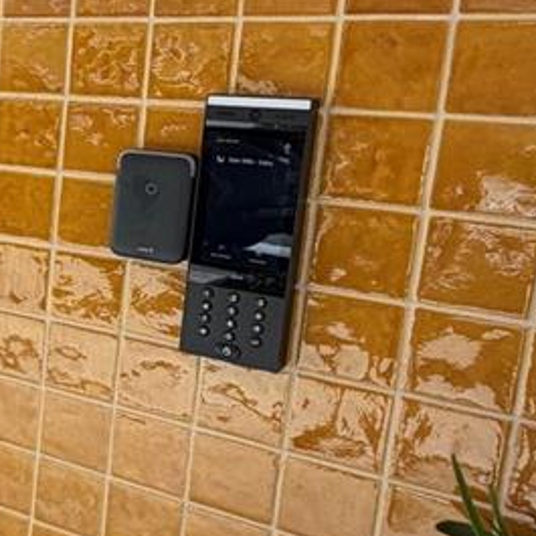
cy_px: 227
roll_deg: +1.5
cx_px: -287
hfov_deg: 23.7
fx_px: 981
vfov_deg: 30.5
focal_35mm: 56
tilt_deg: -11.2
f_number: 2.2
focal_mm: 2.22
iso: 50
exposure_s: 1/121
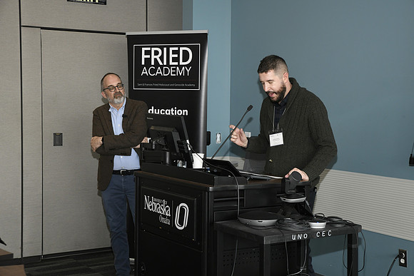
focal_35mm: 65
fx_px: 748
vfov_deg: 20.9
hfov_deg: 31.0
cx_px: 207
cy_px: 138
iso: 1600
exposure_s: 1/60
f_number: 8
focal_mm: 65
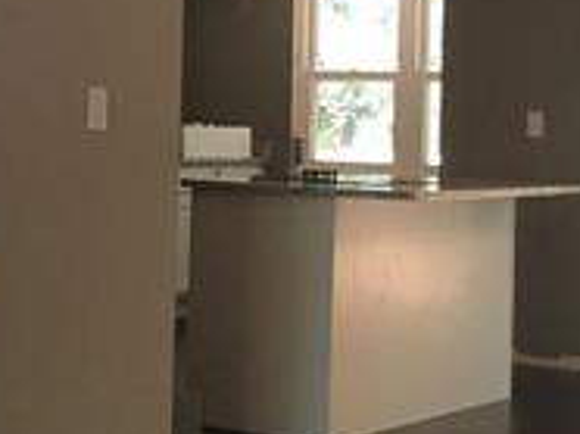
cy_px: 53
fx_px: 1673
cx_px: 156
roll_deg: -1.1
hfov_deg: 19.5
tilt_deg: +2.4
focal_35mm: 100
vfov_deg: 14.6
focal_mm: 4.15
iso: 40
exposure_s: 1/30
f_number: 2.2
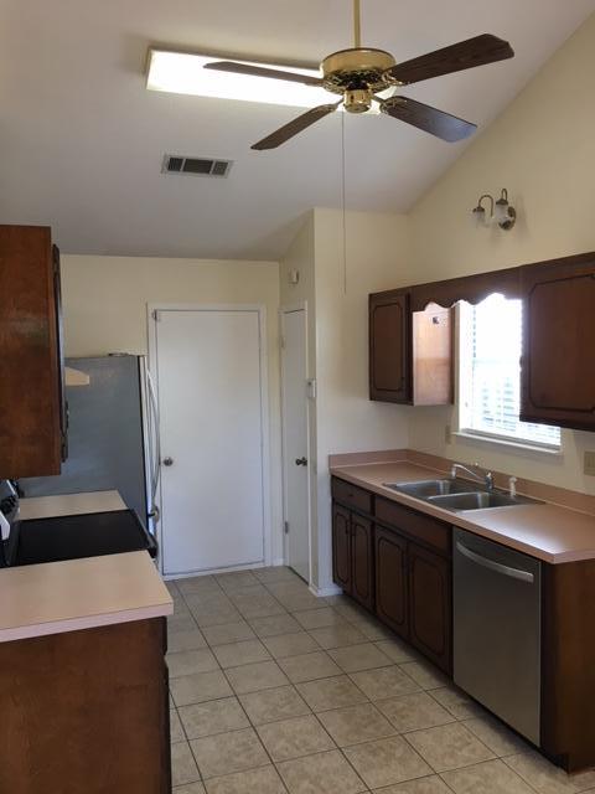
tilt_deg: -4.6
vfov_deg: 61.7
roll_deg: +1.5
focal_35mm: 29
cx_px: 298
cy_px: 397
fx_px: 665
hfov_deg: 48.2
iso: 50
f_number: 2.2
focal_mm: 4.15
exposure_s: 1/30
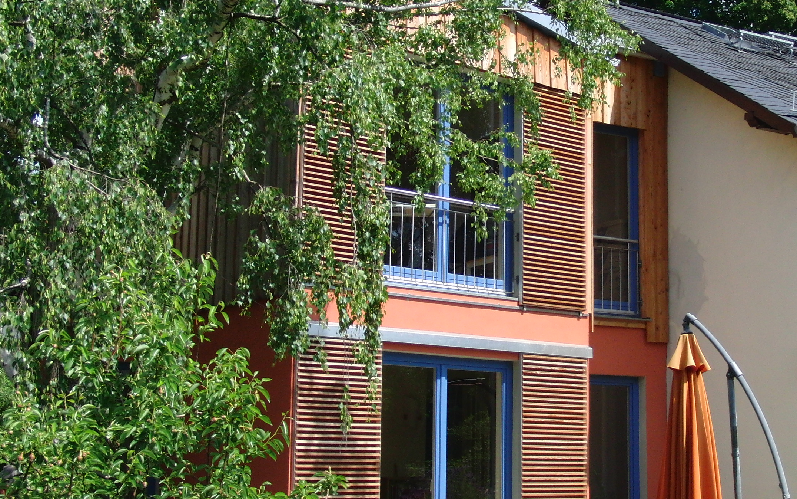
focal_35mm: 63
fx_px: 1369
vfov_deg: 20.6
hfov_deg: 32.2
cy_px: 232
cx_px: 542
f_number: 3.6
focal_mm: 6.42
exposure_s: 1/800
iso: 100
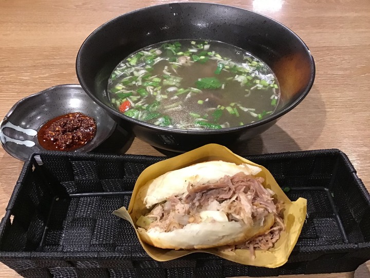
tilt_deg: -45.6
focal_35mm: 31
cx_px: 185
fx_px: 331
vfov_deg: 45.4
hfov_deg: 58.4
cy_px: 139
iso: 200
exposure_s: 1/24
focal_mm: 3.3
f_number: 2.4
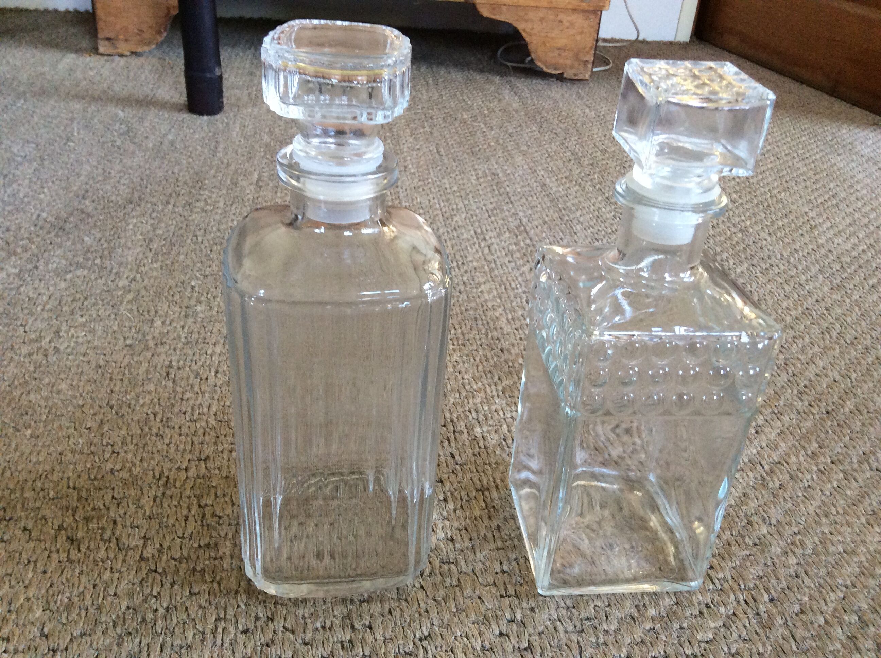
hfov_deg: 56.9
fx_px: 813
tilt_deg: -30.0
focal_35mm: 32
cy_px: 329
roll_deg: -3.5
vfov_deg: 44.1
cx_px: 440
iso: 125
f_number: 2.4
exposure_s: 1/25
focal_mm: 3.3
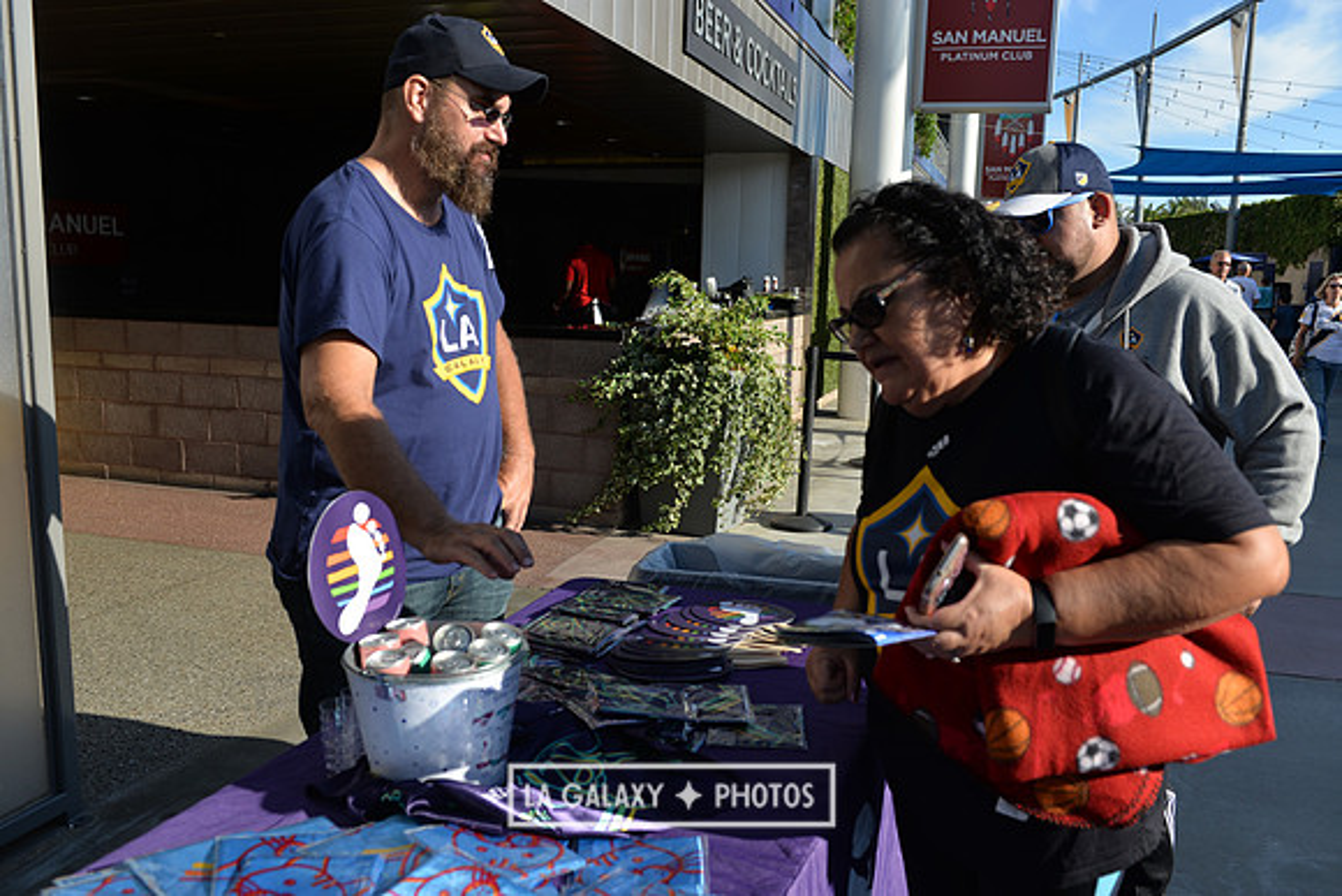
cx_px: 671
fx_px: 1156
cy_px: 448
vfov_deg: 42.3
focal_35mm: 31
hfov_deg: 60.3
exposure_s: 1/640
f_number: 5
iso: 100
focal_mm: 31
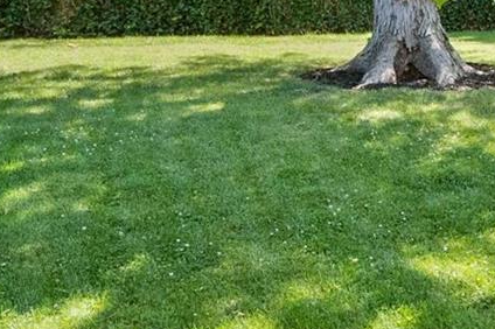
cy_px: -41
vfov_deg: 19.1
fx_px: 934
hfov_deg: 26.9
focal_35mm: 68
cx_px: 564
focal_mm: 9
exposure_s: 1/125
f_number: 8
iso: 400
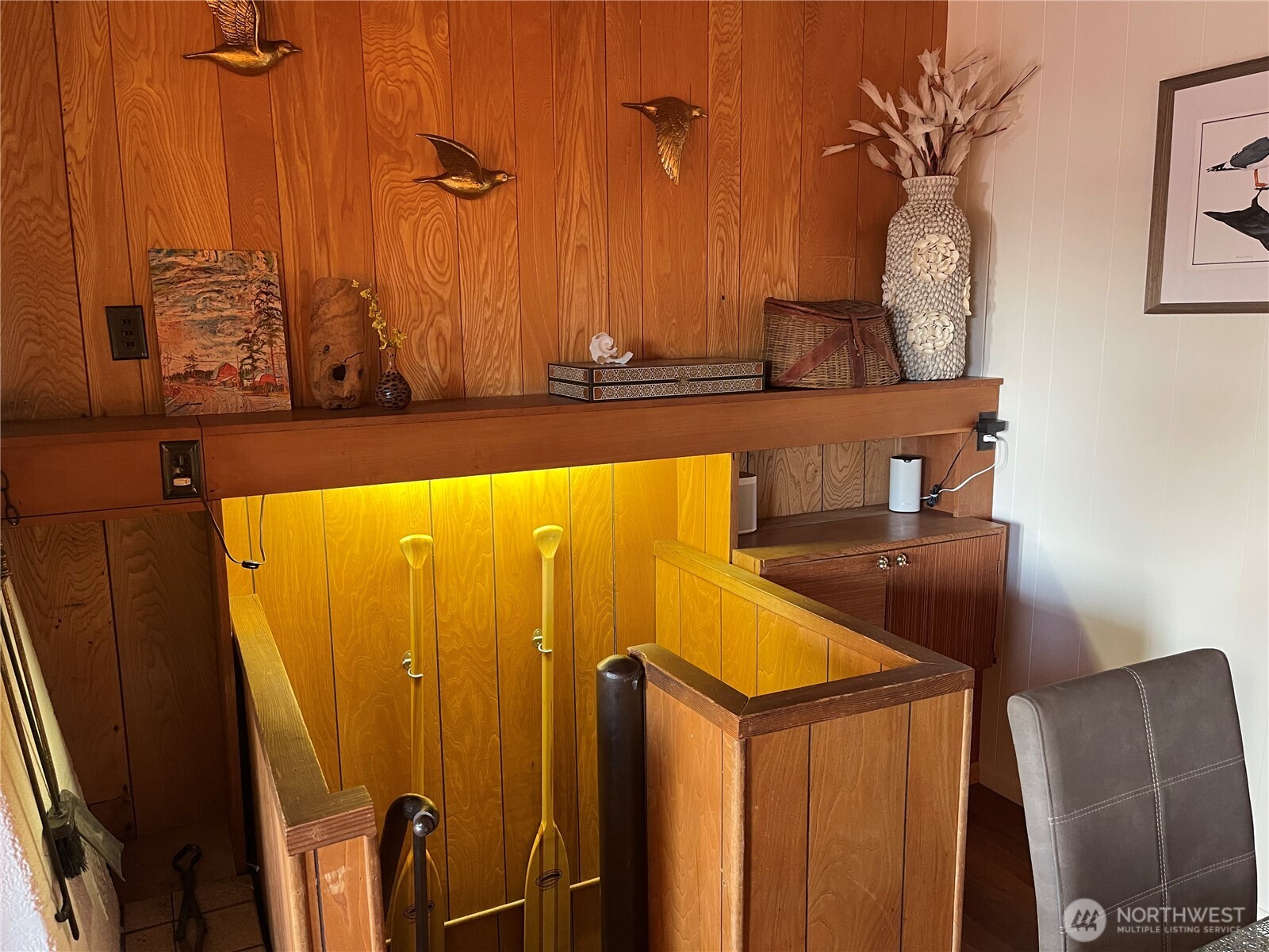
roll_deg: +0.4
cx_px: 634
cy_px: 476
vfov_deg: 54.9
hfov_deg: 69.4
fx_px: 916
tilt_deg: -9.9
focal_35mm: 25
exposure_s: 1/60
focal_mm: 5.1
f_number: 1.6
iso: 320
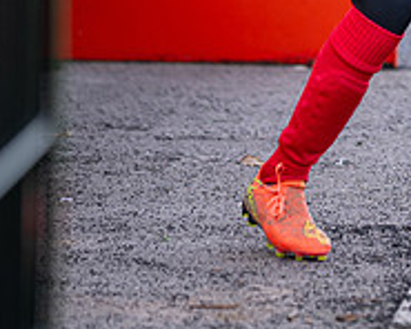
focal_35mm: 545
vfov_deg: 2.8
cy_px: -237
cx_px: 545
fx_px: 6629
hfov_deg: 3.5
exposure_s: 1/640
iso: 100
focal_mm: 135
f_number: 1.8
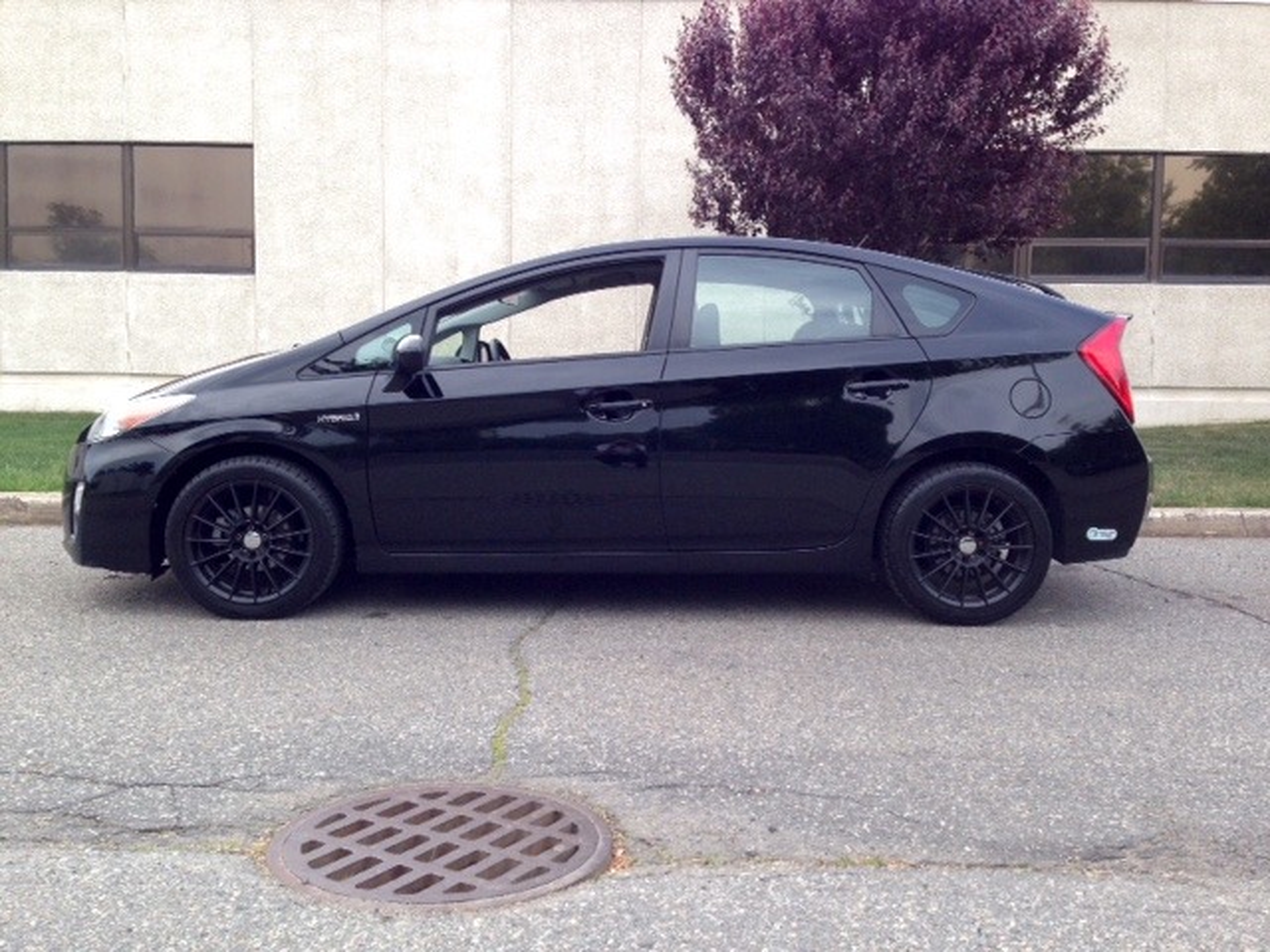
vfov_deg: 42.9
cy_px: 476
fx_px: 1211
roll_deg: -1.2
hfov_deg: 55.4
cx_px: 635
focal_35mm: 33
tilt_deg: -2.2
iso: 80
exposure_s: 1/120
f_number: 2.4
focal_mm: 4.12
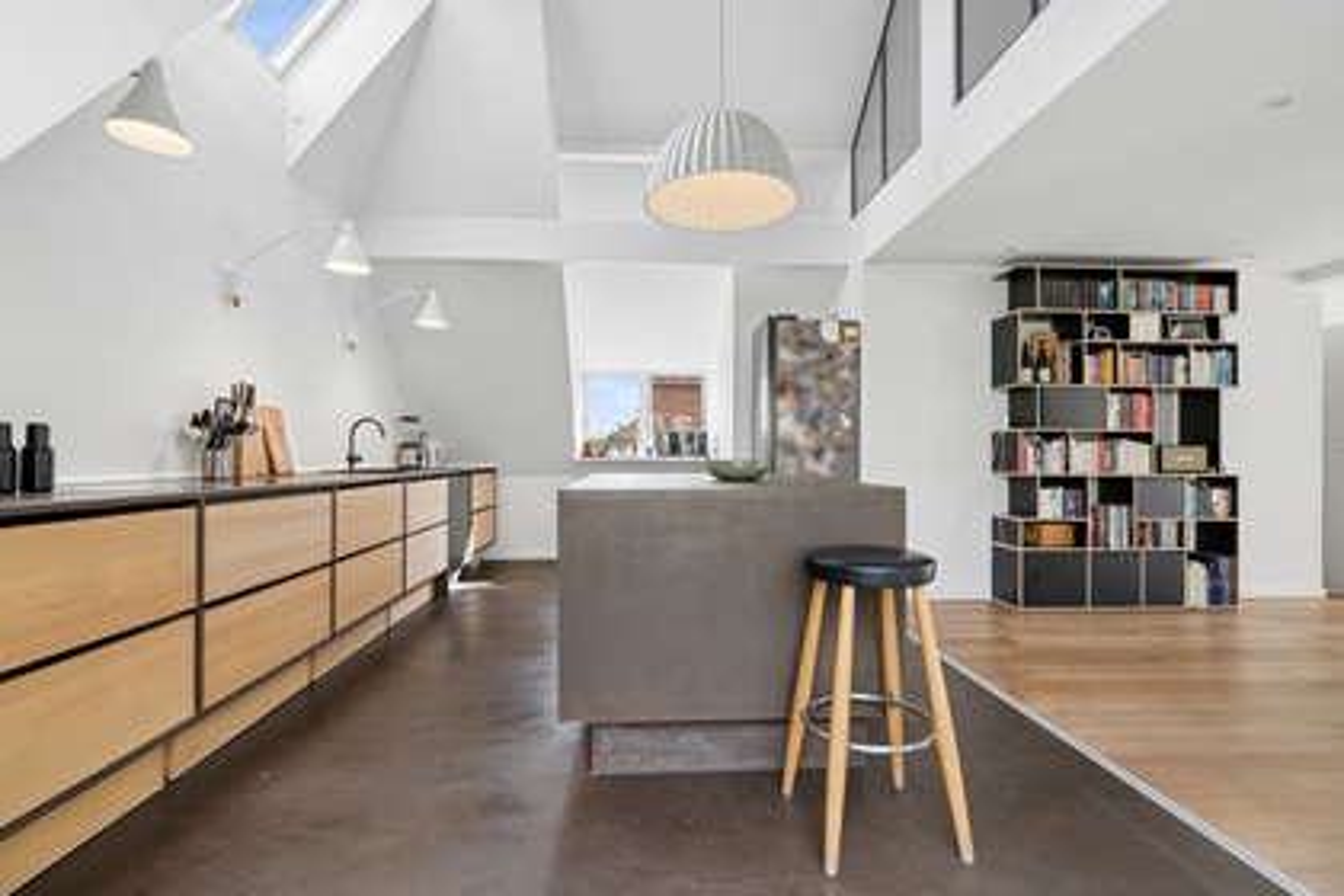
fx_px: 597
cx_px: 672
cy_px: 448
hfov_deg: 96.7
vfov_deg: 73.7
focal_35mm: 16
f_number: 6.3
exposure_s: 1/25
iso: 200
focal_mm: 16
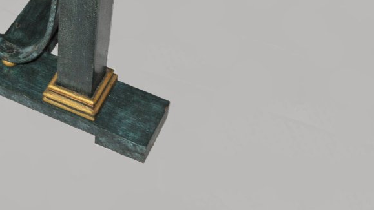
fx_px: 774
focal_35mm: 78
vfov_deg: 15.0
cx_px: 67
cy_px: -33
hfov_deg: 26.6
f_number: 5
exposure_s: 1/60
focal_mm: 24
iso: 800
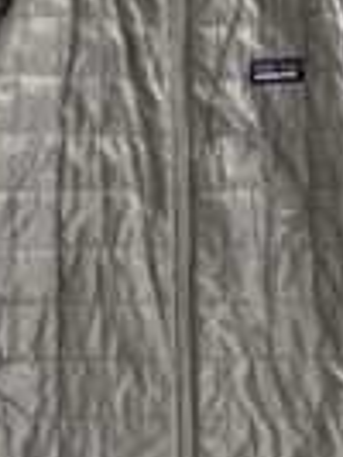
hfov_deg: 20.5
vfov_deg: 26.9
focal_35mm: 72
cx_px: 192
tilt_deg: -87.0
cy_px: 292
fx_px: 950
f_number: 1.78
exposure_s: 1/60
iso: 125
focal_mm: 6.76
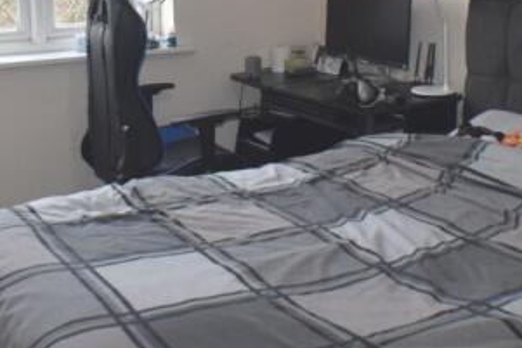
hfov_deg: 26.9
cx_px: 221
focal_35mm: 75
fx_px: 1089
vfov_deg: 17.8
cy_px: 22
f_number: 5.6
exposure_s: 1/125
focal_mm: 23
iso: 800
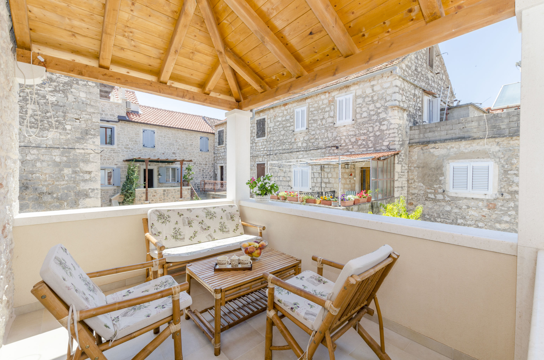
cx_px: 272
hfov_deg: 100.5
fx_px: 226
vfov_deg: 77.1
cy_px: 180
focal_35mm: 15
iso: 100
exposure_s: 1/200
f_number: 8
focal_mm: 10
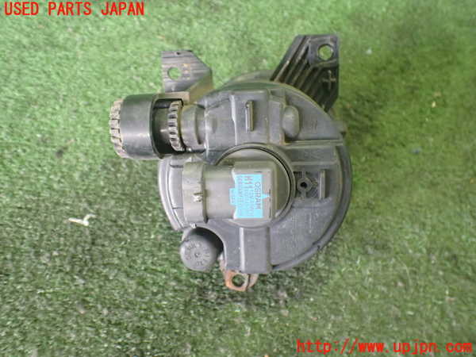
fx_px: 413
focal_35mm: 30
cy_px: 178
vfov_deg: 46.8
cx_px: 238
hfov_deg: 60.0
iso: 800
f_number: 2.3
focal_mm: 5.4
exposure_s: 1/50
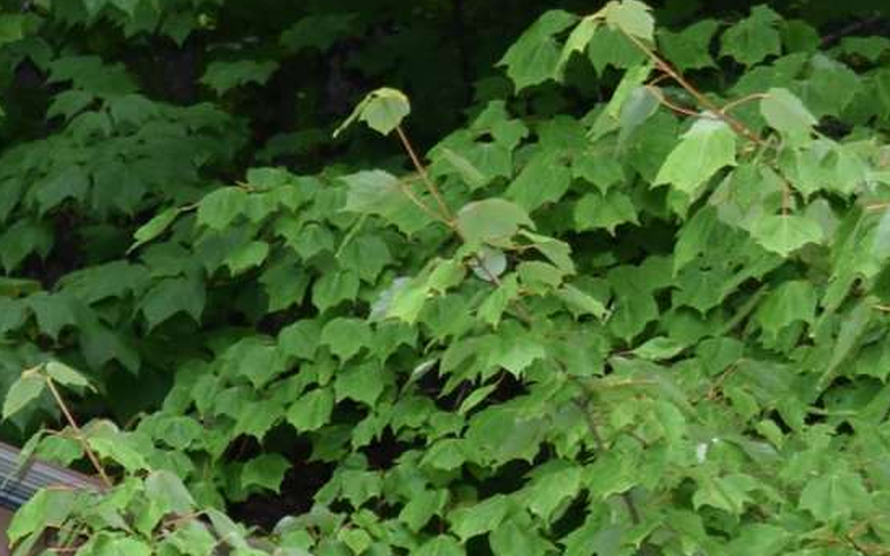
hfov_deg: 6.8
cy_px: 1414
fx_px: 7083
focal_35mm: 292
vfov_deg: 4.4
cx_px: -1254
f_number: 5.6
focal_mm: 34
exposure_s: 1/125
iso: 160
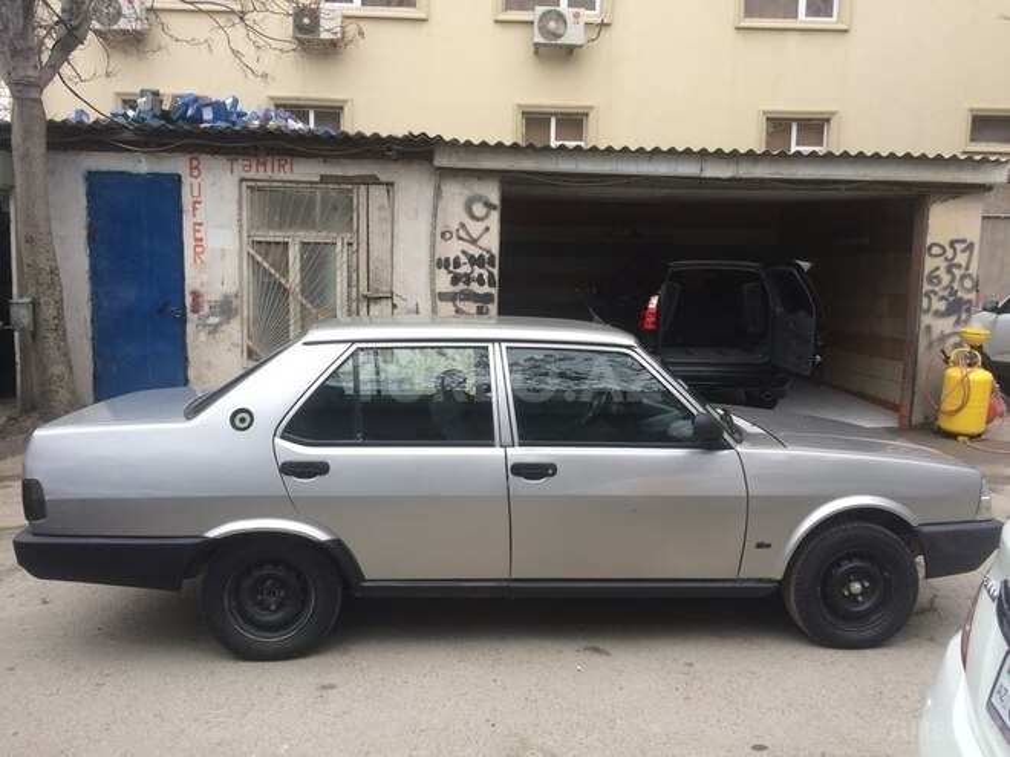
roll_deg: -0.1
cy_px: 378
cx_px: 505
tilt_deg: -7.1
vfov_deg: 48.2
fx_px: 846
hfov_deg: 61.7
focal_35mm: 29
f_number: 2.2
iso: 32
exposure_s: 1/214
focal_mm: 4.15
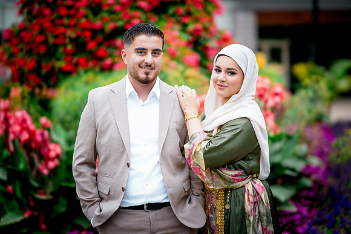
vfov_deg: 16.1
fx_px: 829
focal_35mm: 85
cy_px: 117
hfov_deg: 23.9
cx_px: 176
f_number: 1.4
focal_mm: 85
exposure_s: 1/1600
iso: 100
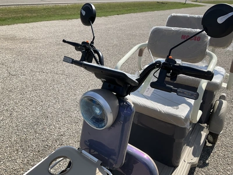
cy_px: 88
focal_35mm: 29
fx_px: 195
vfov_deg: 48.2
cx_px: 116
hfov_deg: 61.7
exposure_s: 1/1786
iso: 25
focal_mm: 3
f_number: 1.8
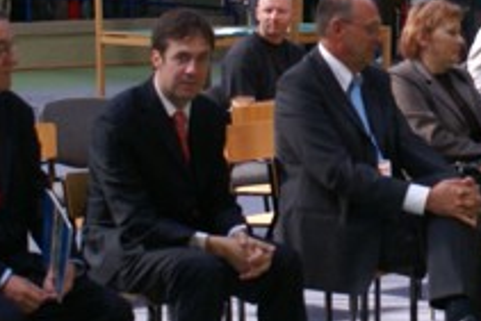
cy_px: 96
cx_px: 465
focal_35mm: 149
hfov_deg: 13.6
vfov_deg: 9.2
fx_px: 1992
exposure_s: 1/100
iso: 400
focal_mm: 30
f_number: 5.6
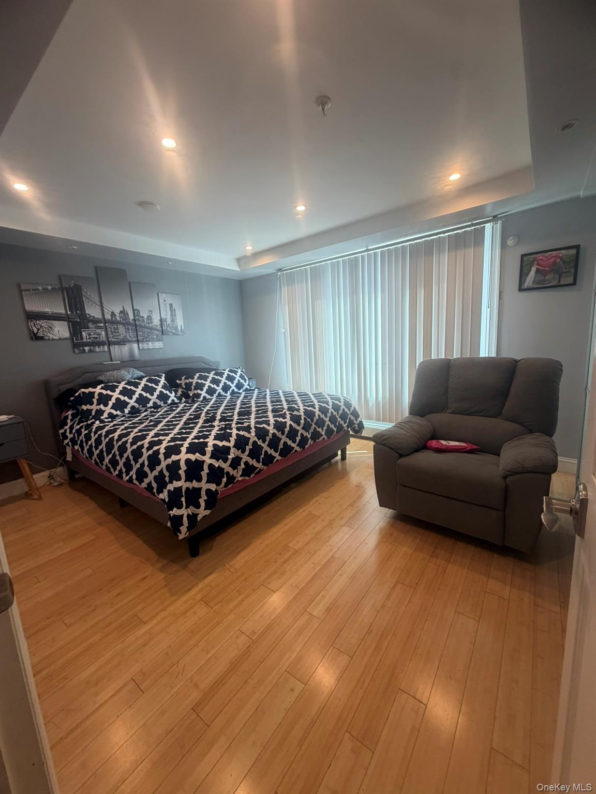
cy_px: 397
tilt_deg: -9.7
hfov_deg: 85.7
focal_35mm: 14
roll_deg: +3.0
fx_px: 321
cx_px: 298
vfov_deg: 102.1
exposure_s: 1/120
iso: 200
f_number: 2.2
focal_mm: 2.22
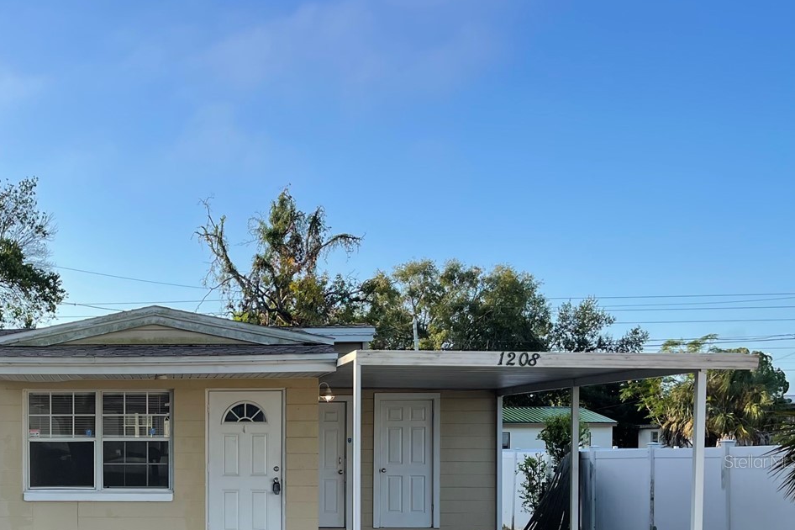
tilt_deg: -1.4
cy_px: 461
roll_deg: -0.1
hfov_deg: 42.0
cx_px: 131
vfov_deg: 29.4
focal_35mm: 44
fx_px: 971
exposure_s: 1/1294
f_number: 1.6
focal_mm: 5.1
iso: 32
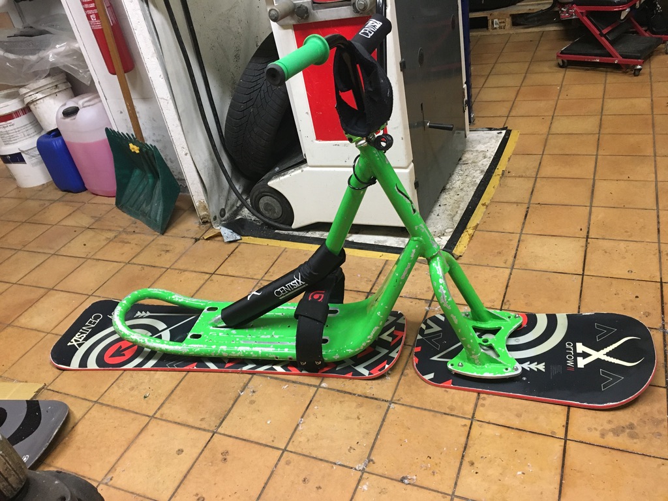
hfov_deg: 61.7
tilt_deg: -31.9
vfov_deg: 48.2
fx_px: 560
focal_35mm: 29
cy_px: 250
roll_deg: +12.5
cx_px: 334
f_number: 2.2
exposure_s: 1/33
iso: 200
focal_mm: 4.15
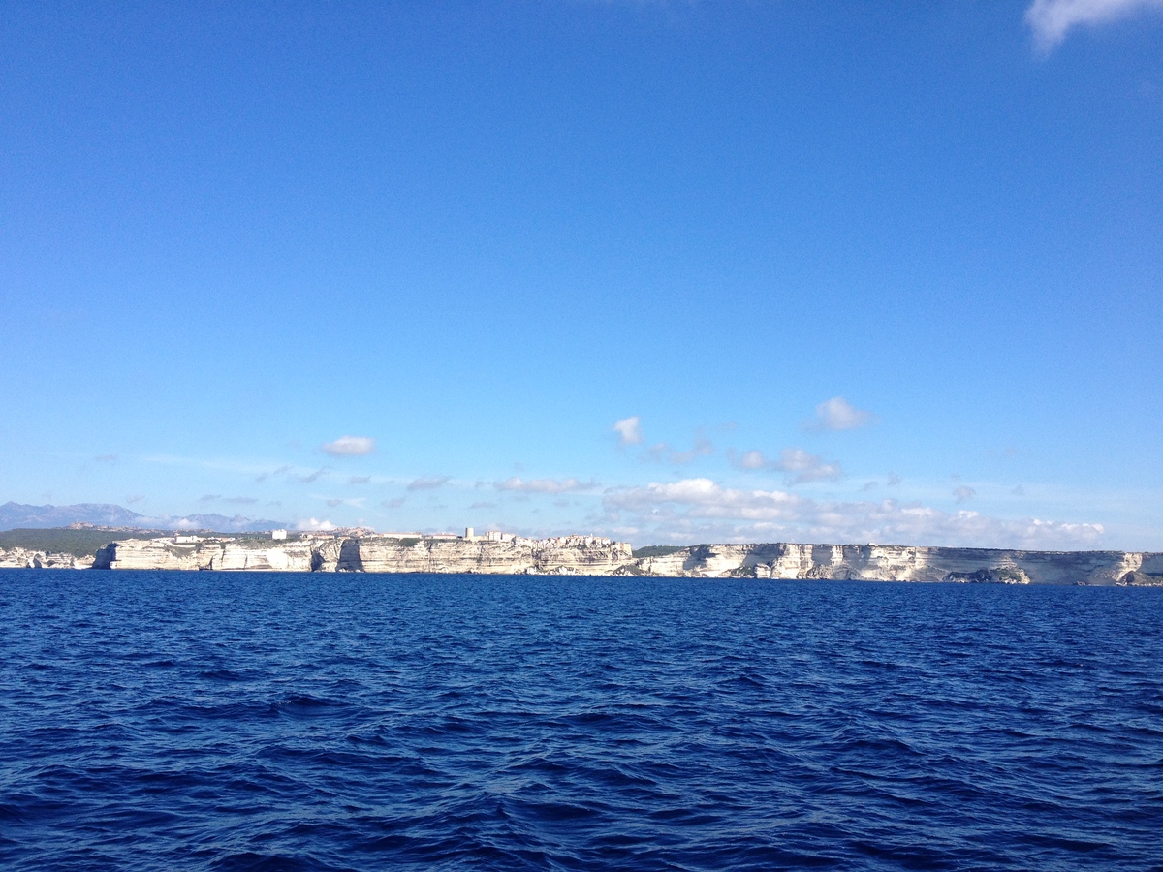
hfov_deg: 52.6
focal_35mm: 35
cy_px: 436
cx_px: 582
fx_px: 1176
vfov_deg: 40.7
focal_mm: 4.28
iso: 64
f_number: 2.4
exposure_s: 1/1577
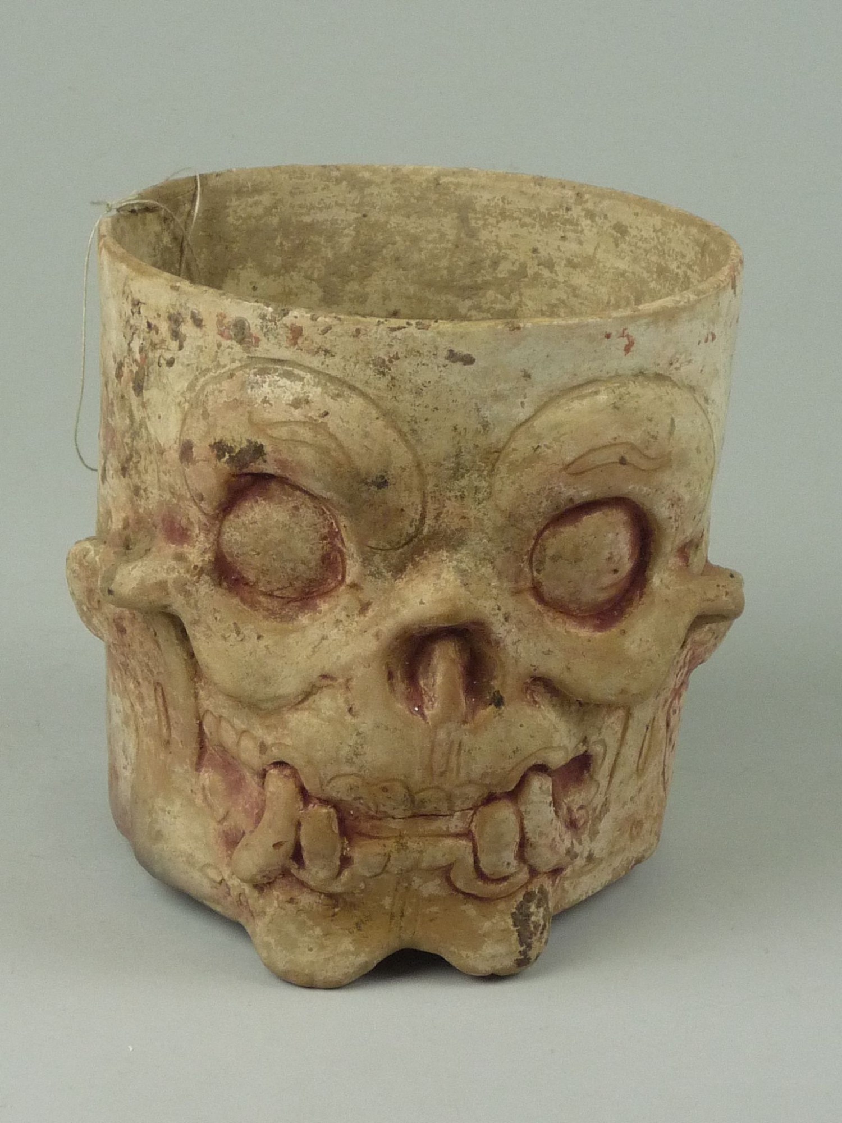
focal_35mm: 110
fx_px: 3568
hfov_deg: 13.5
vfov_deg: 17.9
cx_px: 421
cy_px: 562
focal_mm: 10.9
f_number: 5.2
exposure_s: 1/50
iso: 250
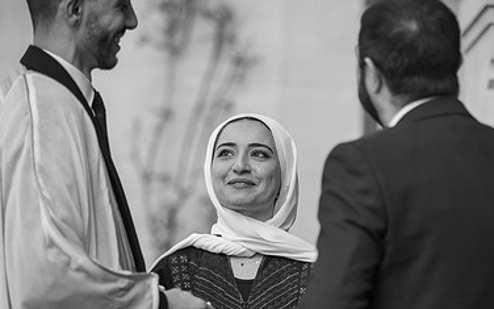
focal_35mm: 220
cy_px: 183
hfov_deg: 9.5
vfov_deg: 6.0
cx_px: 326
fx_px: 2962
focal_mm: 140
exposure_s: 1/400
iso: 100
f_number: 2.8
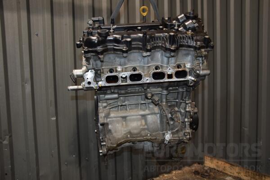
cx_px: 135
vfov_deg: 41.7
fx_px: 236
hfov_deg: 59.5
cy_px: 90
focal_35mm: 32
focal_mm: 21
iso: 800
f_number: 5
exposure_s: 1/60
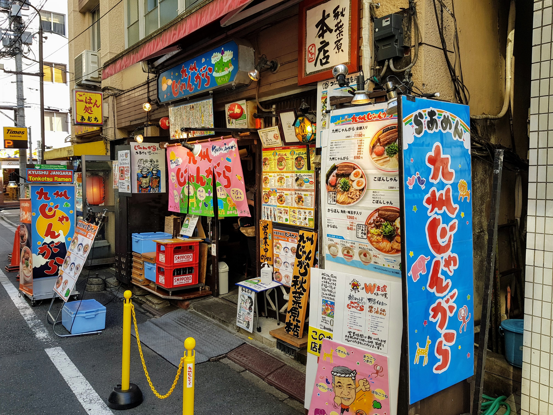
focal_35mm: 26
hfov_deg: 67.3
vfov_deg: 53.1
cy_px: 208
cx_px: 276
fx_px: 415
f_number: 1.7
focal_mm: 4.2
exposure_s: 1/252
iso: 40
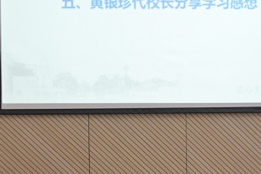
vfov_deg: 17.2
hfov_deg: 24.1
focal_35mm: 79
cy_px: 63
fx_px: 572
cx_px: 282
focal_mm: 35
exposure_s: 1/125
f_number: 4
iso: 560
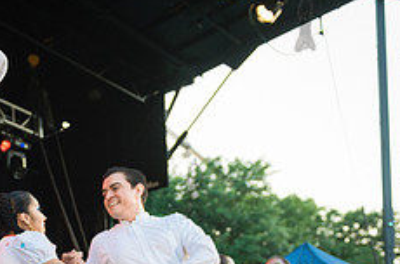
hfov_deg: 26.4
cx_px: 6
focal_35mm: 73
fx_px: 809
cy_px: 297
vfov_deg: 17.8
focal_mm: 27
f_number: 2.8
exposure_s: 1/800
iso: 1000
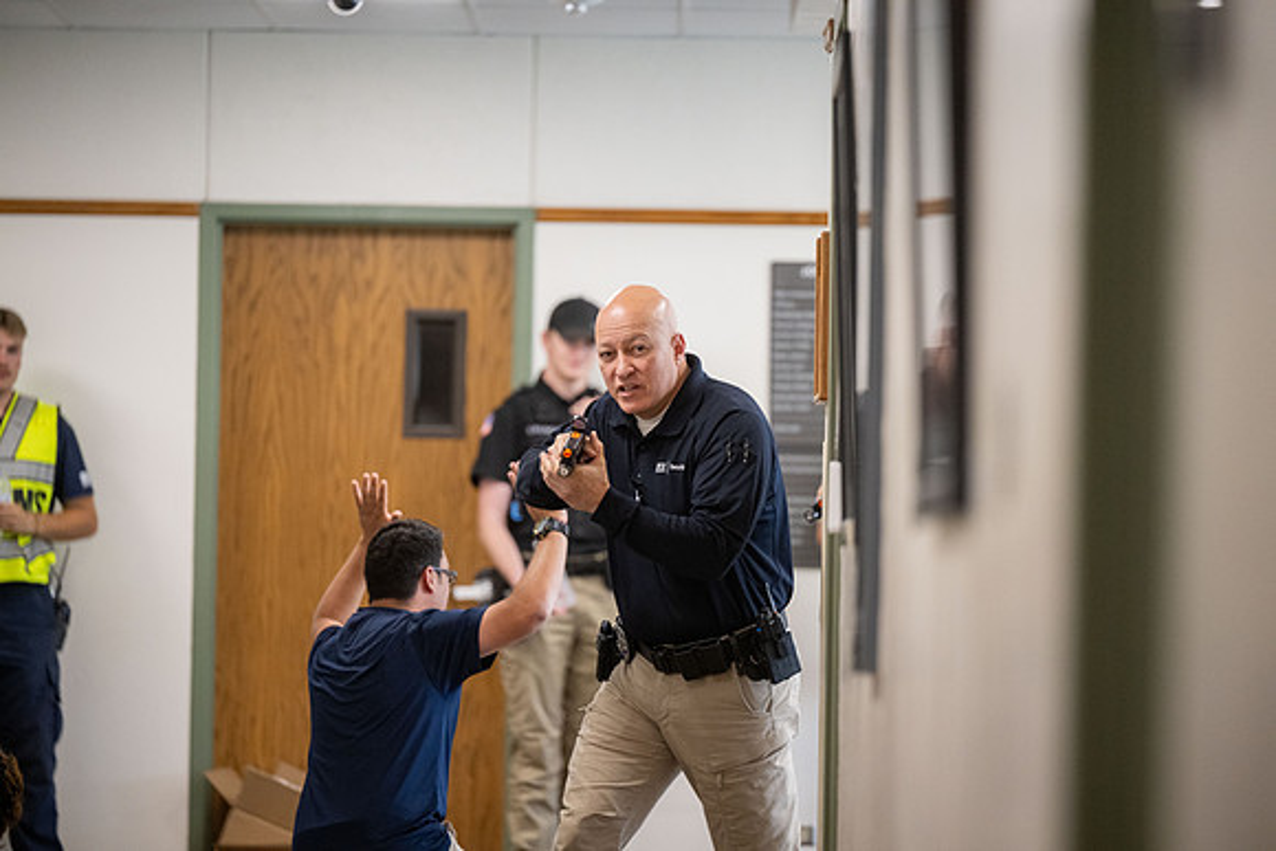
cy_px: 426
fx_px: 7090
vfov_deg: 6.9
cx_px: 638
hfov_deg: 10.3
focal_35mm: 200
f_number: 2.8
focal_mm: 200
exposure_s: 1/640
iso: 2500
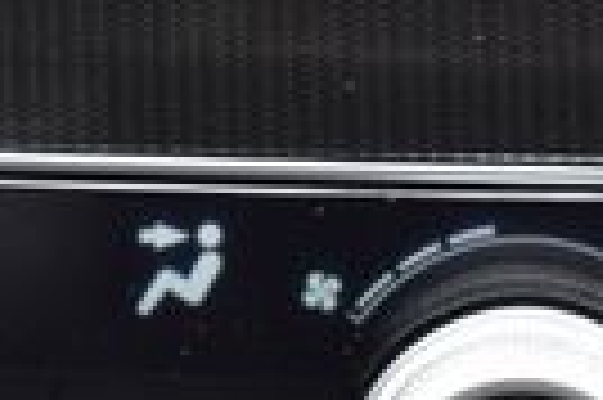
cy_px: 18
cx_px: 468
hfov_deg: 5.2
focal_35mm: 394
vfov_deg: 3.5
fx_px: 6598
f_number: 7.1
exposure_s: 1/25
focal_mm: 55
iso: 400
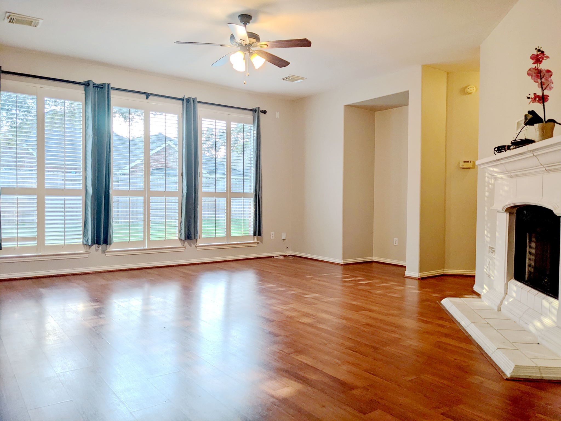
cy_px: 210
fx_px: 438
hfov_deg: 65.3
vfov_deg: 51.4
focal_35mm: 27
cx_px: 280
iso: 54
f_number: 1.73
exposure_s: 1/120
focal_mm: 4.38
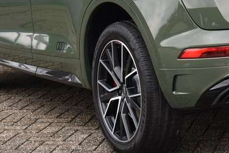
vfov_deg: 6.8
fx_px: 1274
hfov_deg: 10.2
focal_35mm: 200
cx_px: 199
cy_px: -23
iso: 400
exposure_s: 1/125
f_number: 5.6
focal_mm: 52
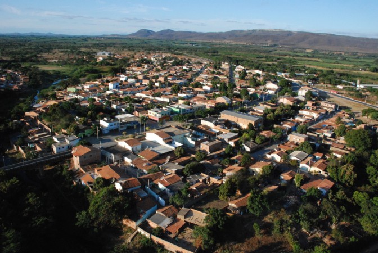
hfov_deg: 67.3
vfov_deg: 48.1
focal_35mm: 27
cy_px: 126
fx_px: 284
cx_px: 189
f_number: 13
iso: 1600
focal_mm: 18
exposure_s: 1/640
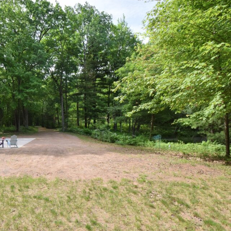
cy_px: 135
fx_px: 181
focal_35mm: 24
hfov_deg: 61.0
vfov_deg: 64.6
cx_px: 54
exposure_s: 1/200
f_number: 13
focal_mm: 10
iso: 320
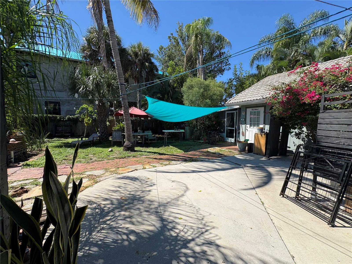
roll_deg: -0.1
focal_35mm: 14
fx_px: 142
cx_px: 176
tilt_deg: -4.1
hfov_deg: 102.1
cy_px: 132
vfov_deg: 85.7
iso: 50
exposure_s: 1/1299
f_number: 2.2
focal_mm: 2.22
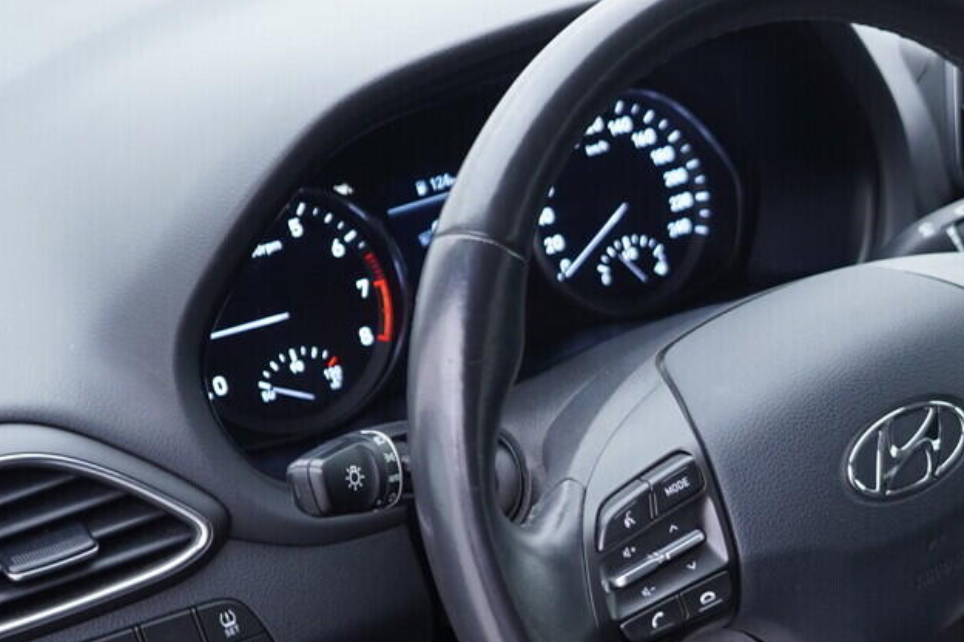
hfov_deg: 23.1
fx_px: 2221
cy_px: 505
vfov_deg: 16.3
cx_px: 1050
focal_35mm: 83
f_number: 2.8
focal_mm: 24
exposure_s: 1/40
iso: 250
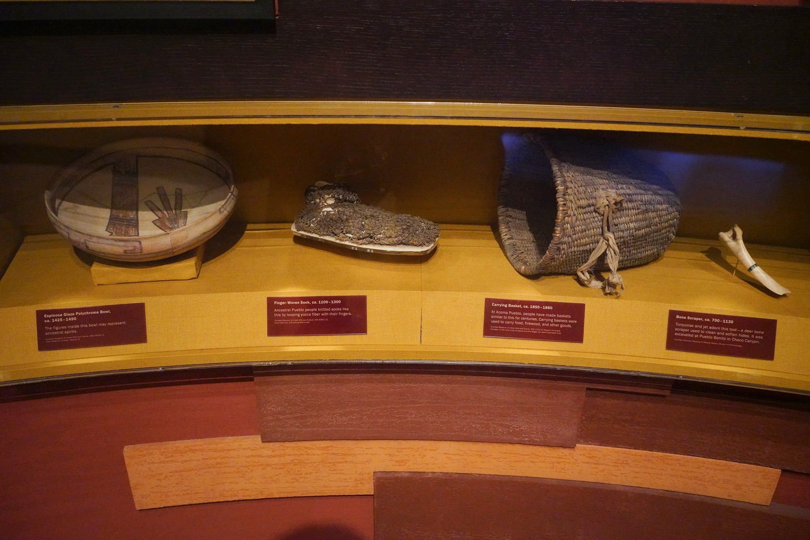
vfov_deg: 43.6
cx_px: 405
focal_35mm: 30
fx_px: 675
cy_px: 270
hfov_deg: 61.9
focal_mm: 30
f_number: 4.5
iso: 16000
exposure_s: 1/100
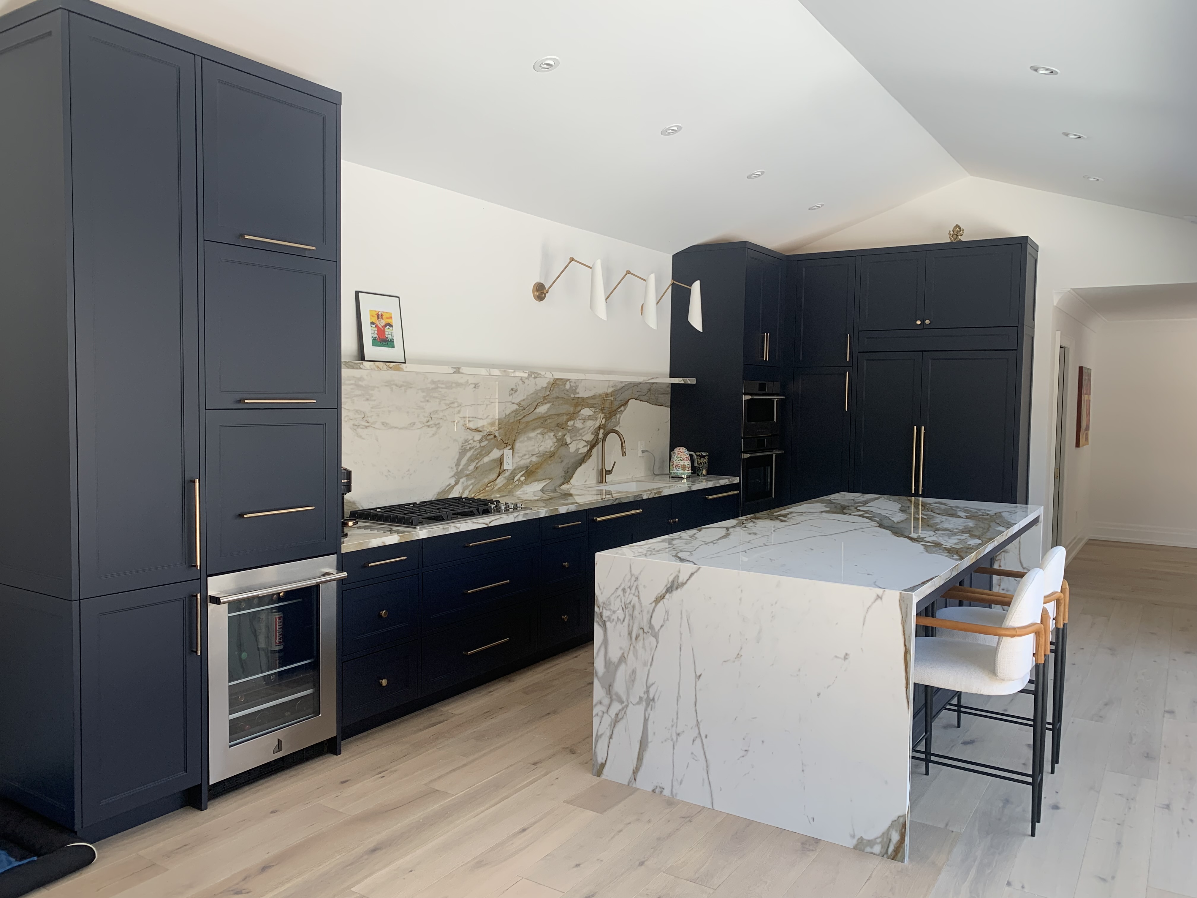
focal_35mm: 26
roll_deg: -1.6
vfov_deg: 53.1
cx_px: 598
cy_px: 449
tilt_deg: -2.6
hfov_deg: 67.3
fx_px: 899
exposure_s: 1/121
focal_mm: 4.25
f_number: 1.8
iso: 40
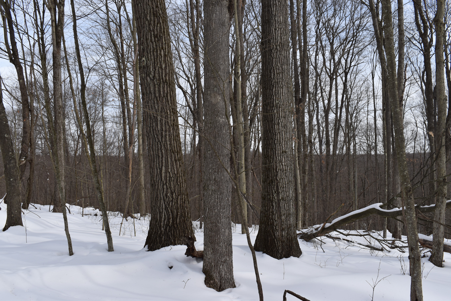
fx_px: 432
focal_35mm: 34
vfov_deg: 38.4
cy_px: 150
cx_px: 226
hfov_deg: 55.1
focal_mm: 23
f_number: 9
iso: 200
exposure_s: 1/320
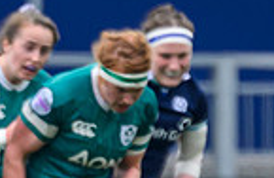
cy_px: 305
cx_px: -217
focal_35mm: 3687
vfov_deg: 0.4
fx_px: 27824
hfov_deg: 0.6
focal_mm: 560
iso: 1250
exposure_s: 1/4000
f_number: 4
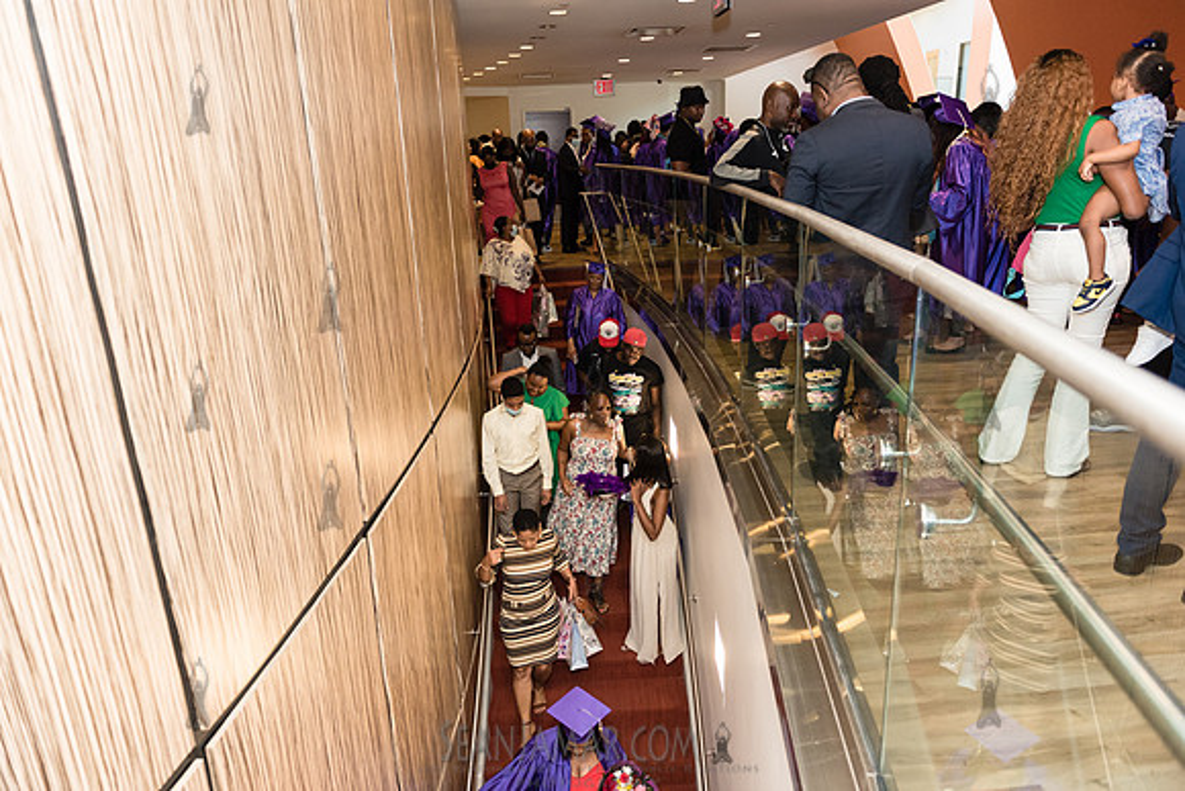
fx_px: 790
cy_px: 396
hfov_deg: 73.7
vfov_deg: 53.2
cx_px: 592
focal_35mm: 24
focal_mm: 24
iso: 2000
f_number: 3.5
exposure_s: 1/250
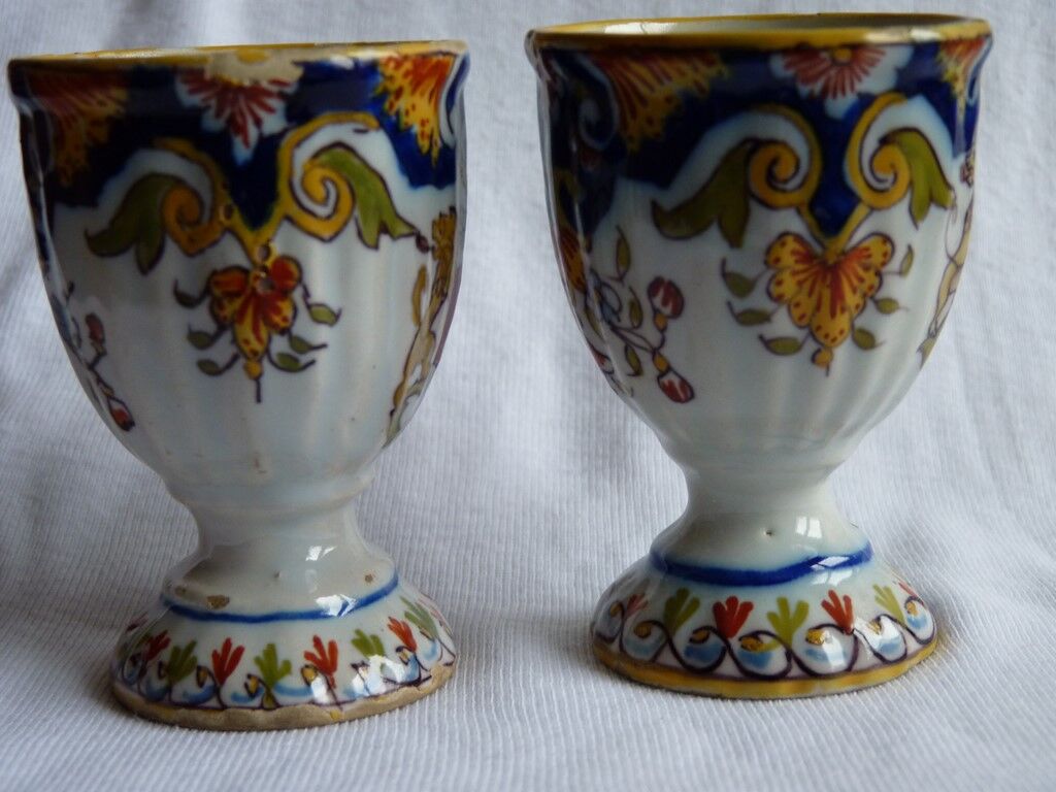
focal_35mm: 65
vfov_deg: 22.6
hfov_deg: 29.8
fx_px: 1983
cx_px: 528
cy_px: 396
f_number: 3.4
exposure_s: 1/30
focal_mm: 11.5
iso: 200
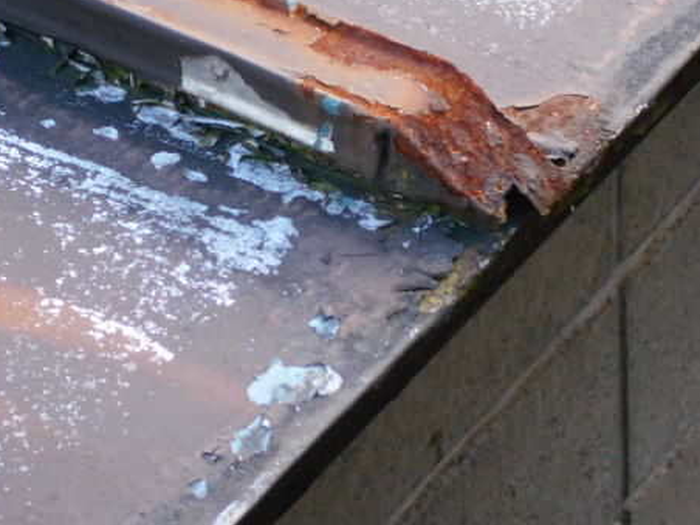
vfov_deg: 8.1
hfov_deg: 10.7
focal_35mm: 184
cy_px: 166
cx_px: 353
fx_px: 3721
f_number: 6.5
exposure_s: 1/60
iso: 400
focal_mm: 23
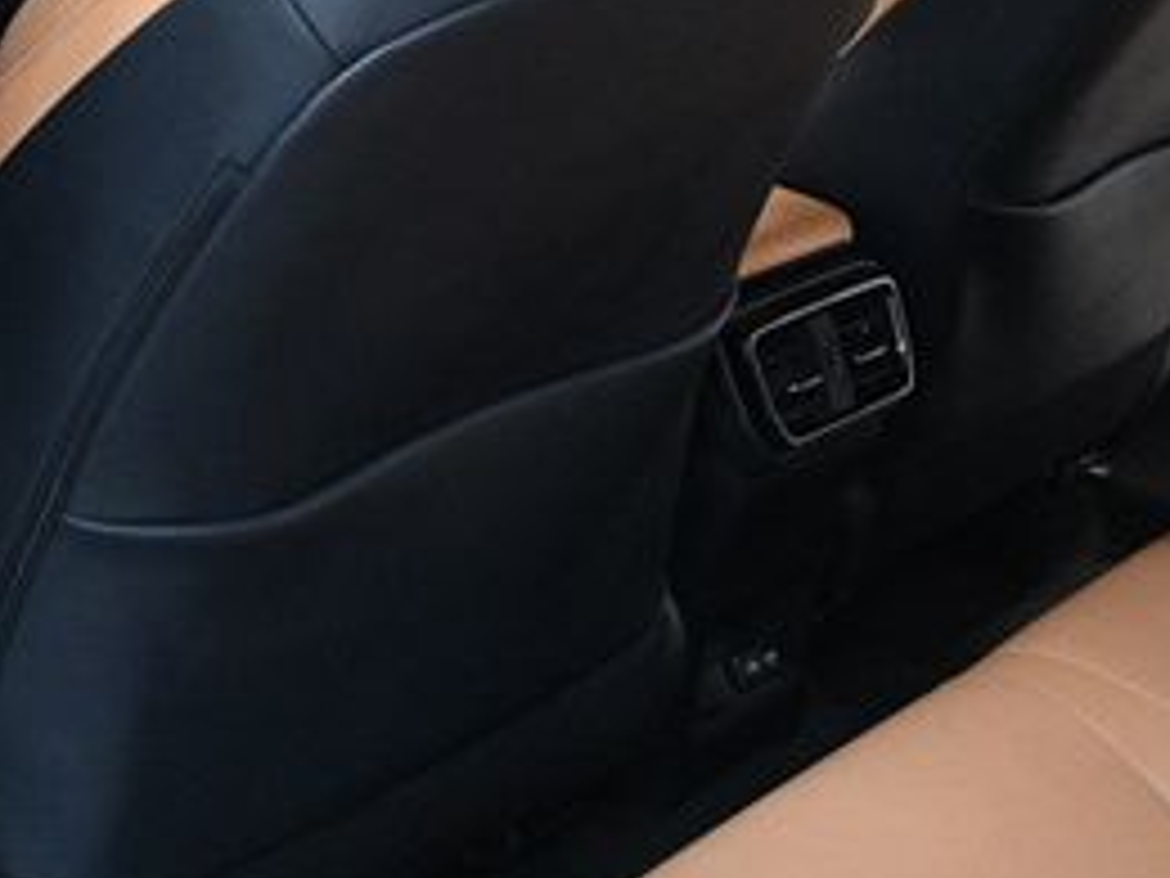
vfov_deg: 20.3
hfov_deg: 27.3
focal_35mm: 71
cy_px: 68
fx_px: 2400
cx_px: 716
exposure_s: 1/80
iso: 3200
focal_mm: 20
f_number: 3.5
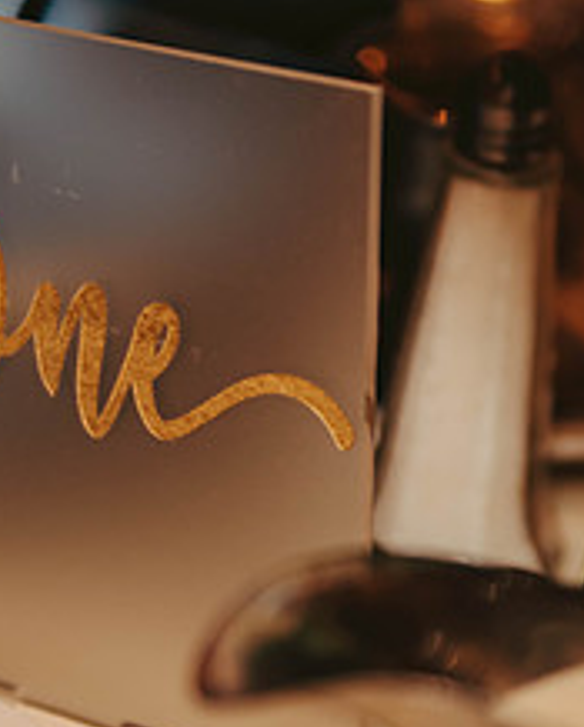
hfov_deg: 8.0
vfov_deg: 10.0
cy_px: 429
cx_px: 63
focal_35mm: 193
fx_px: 4161
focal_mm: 75
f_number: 2.8
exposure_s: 1/60
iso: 500
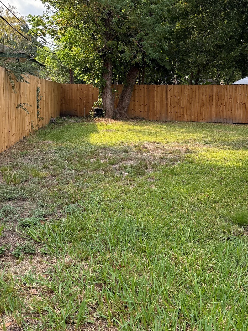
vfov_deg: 47.7
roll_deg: -1.1
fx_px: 373
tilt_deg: -6.4
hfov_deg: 36.6
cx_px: 152
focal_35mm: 39
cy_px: 141
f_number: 1.78
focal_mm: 6.76
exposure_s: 1/979
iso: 100
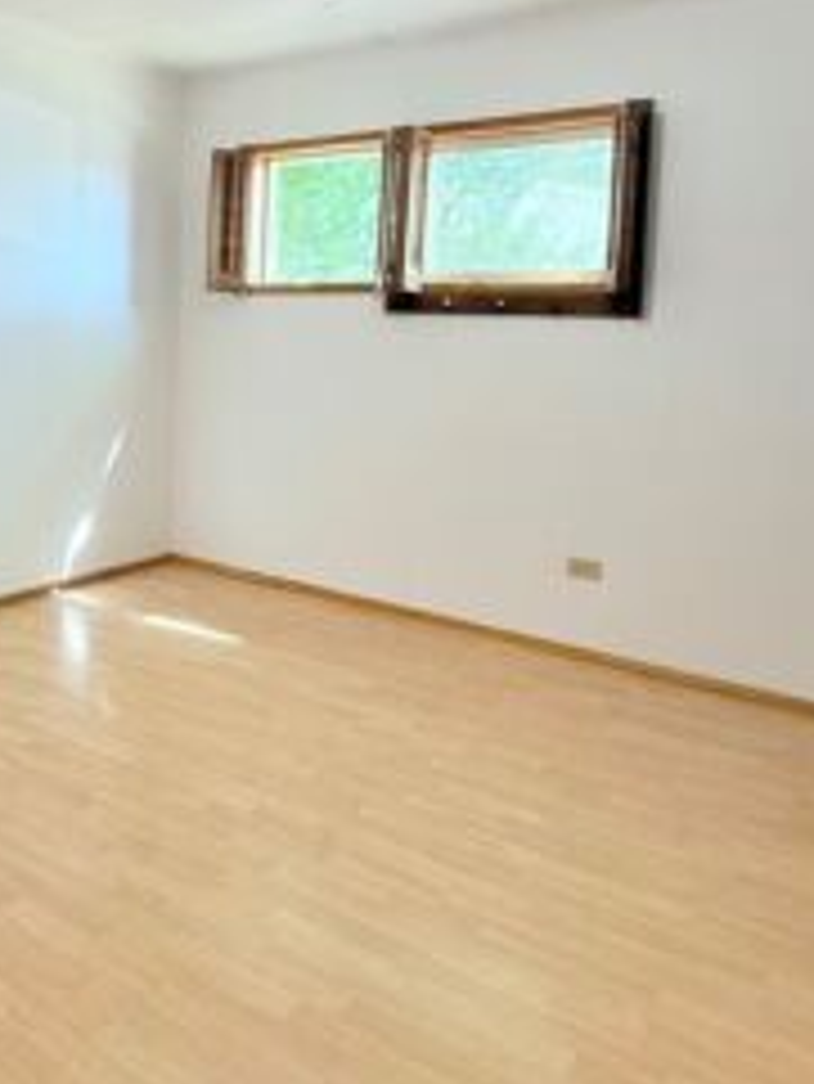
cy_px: 389
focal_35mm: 31
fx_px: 971
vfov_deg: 57.4
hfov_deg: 42.4
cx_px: 108
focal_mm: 2.22
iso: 200
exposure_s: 1/120
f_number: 2.2
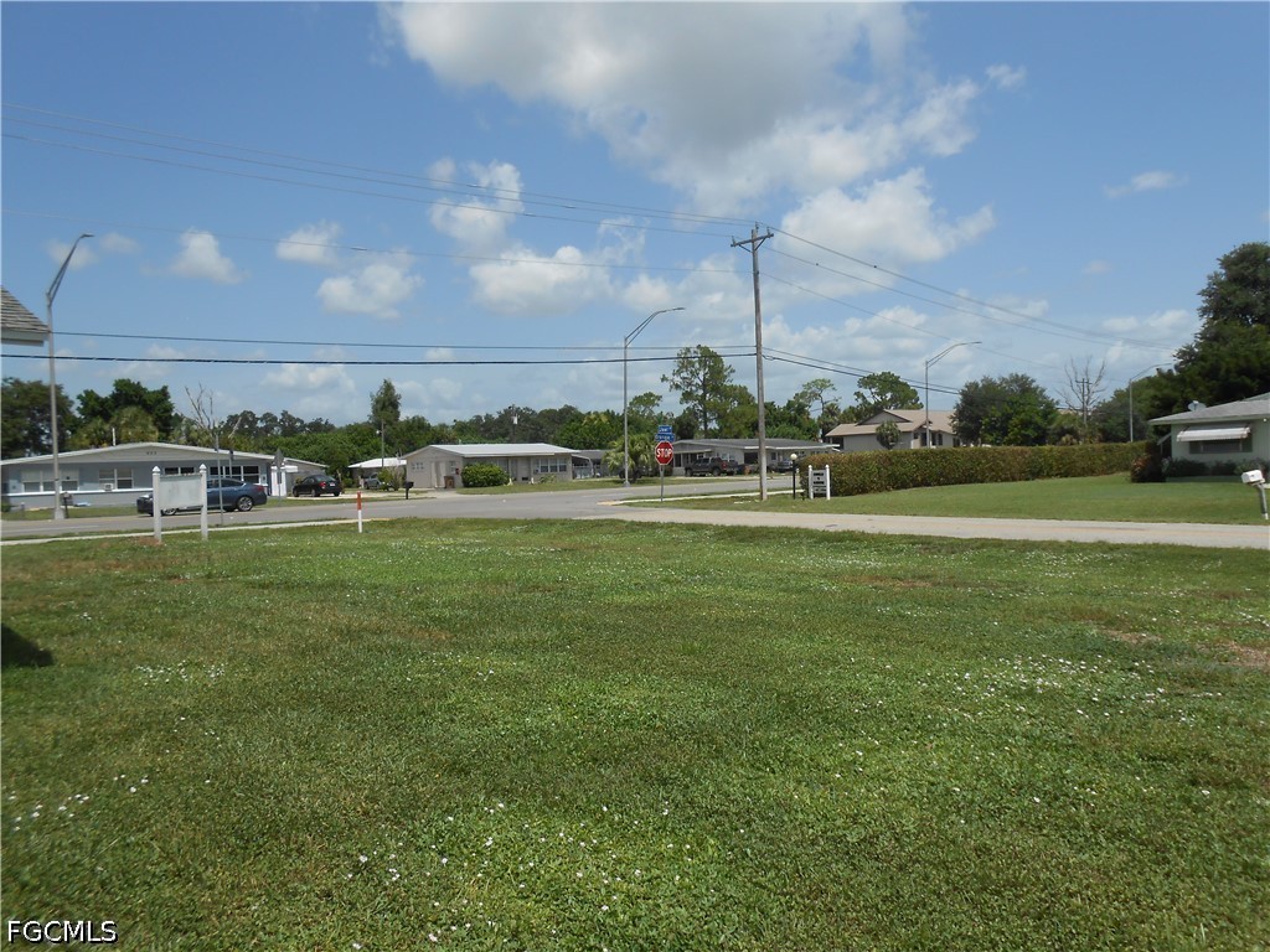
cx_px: 635
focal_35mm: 26
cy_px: 476
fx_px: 954
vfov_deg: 53.1
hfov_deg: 67.3
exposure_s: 1/1250
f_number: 3.5
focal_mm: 4.6
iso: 80
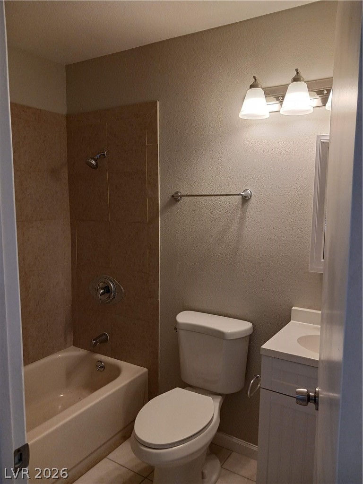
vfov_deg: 65.3
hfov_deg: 51.4
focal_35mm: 27
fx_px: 378
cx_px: 182
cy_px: 242
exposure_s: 1/60
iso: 160
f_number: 1.8
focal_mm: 4
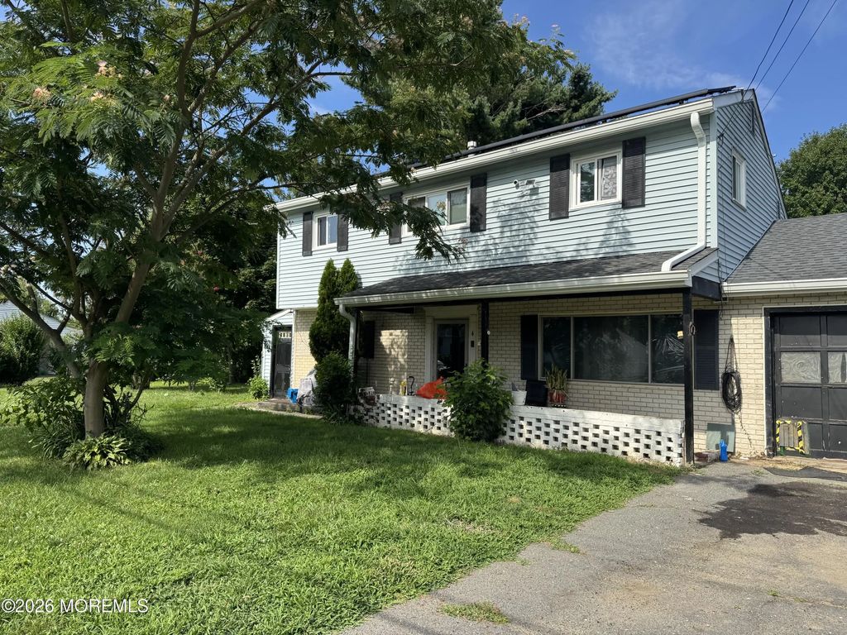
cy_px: 318
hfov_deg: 71.6
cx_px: 424
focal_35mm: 24
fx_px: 587
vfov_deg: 56.8
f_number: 1.78
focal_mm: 6.76
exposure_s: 1/2833
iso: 80
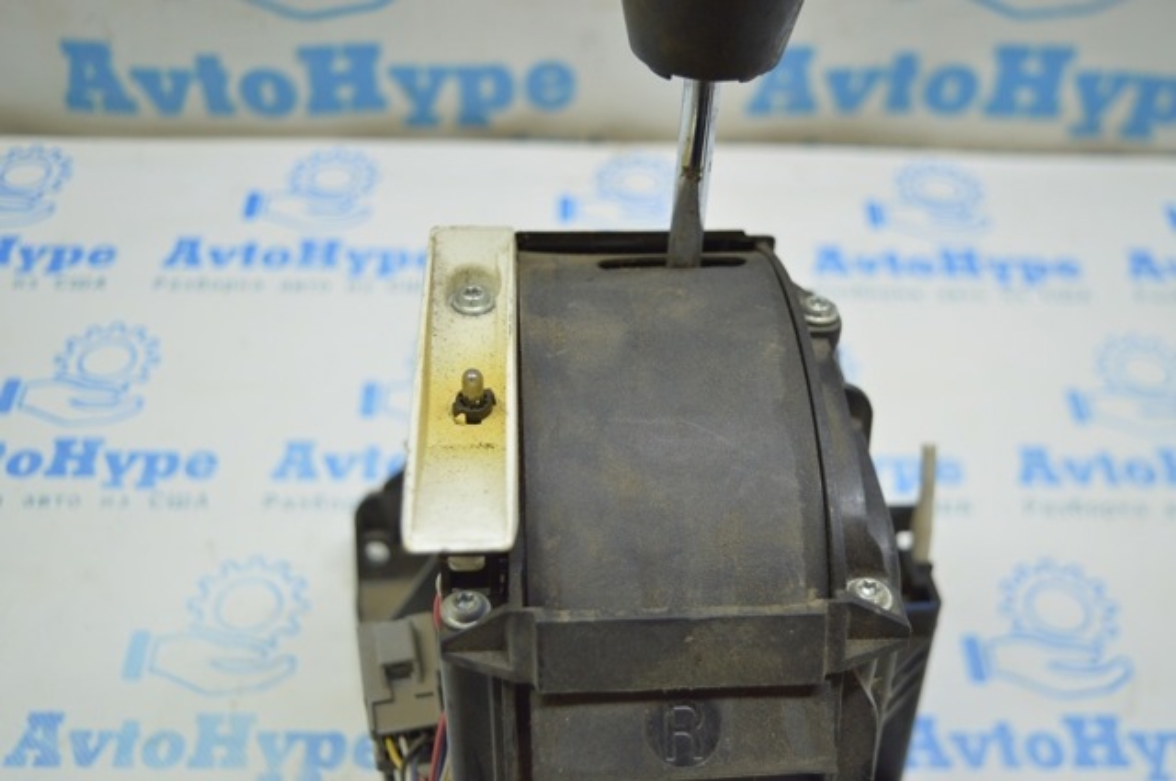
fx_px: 1370
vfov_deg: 31.8
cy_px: 390
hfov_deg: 46.5
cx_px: 588
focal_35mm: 42
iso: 400
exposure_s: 1/40
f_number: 4.2
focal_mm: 28
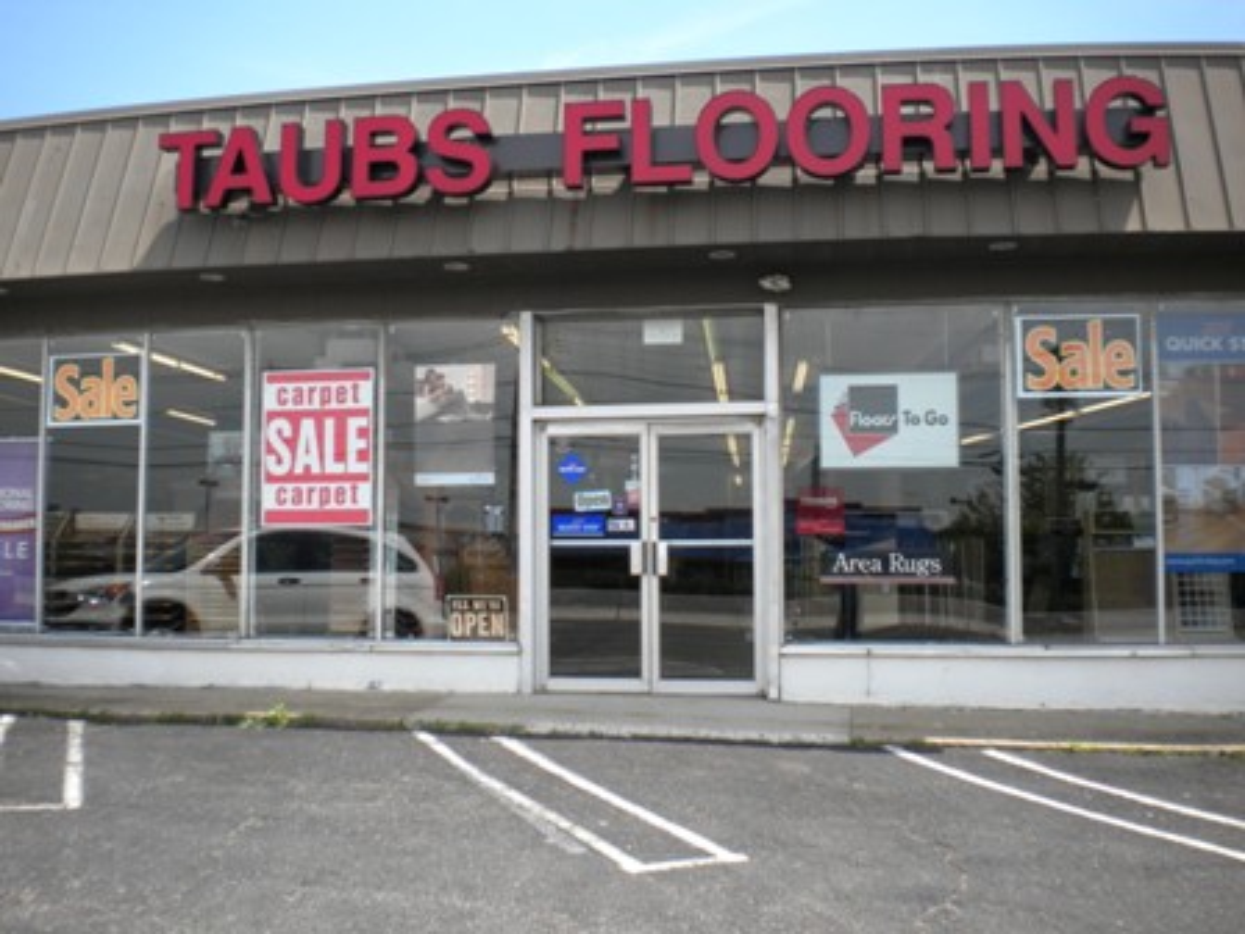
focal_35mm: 35
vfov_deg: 40.7
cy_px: 467
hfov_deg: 52.6
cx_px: 622
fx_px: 1259
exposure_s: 1/293
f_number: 4.6
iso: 80
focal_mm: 6.3
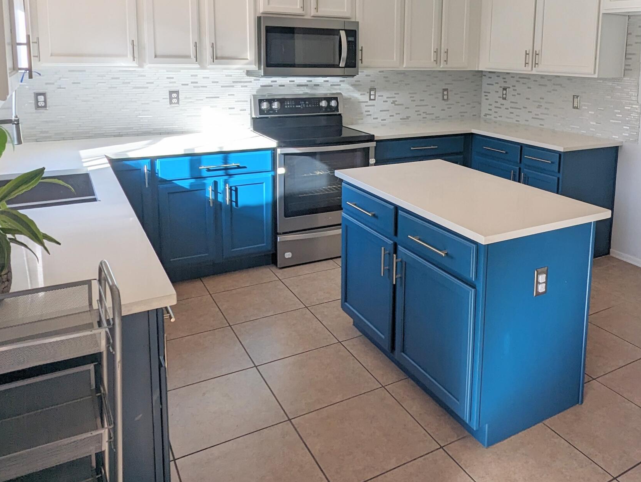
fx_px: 538
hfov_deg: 60.8
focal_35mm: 29
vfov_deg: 46.8
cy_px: 127
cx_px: 400
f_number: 2.2
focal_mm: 2.35
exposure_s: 1/150
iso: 55
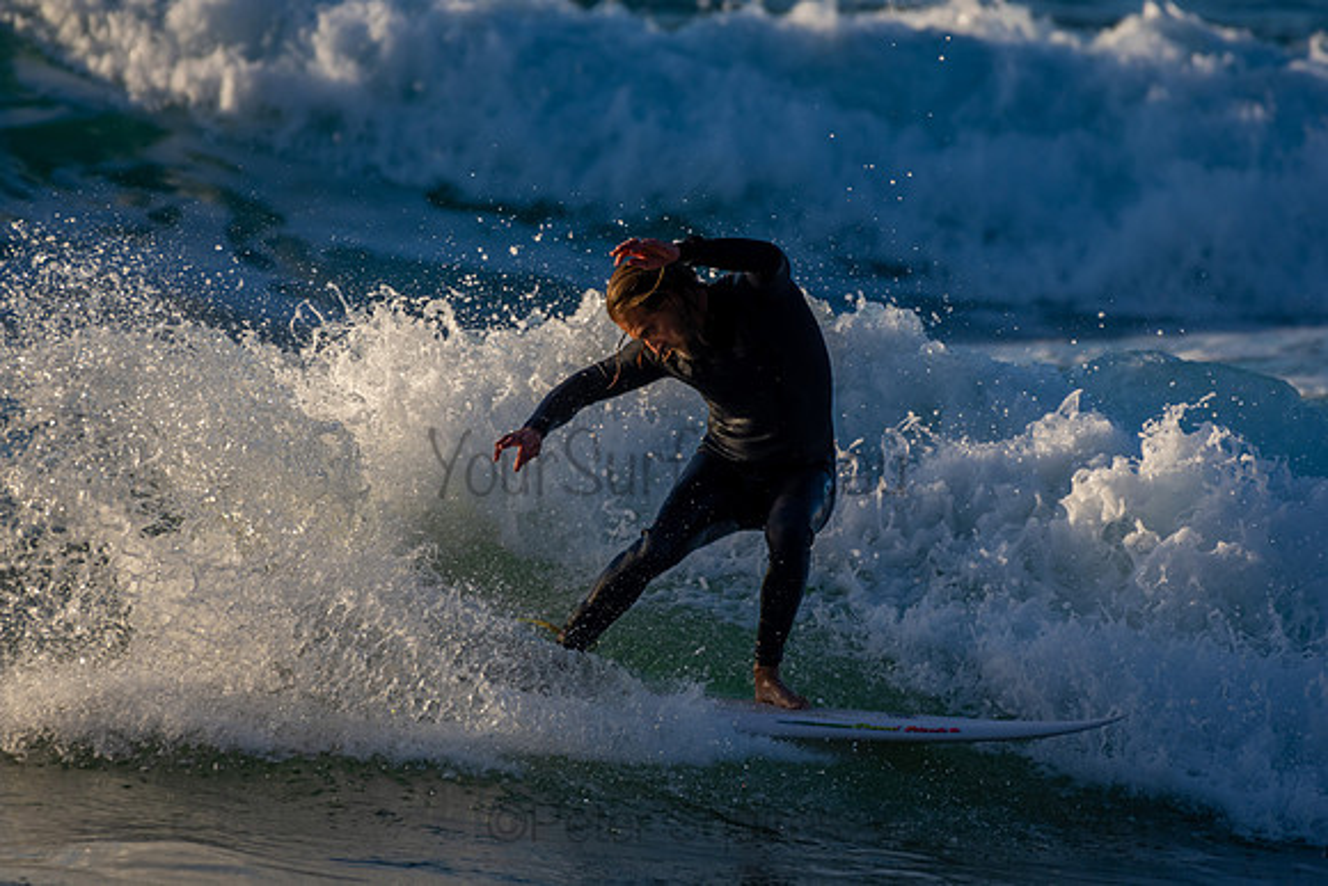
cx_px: 664
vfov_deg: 1.8
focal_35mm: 750
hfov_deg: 2.7
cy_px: 443
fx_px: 27672
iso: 280
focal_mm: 500
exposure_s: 1/1250
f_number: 5.6
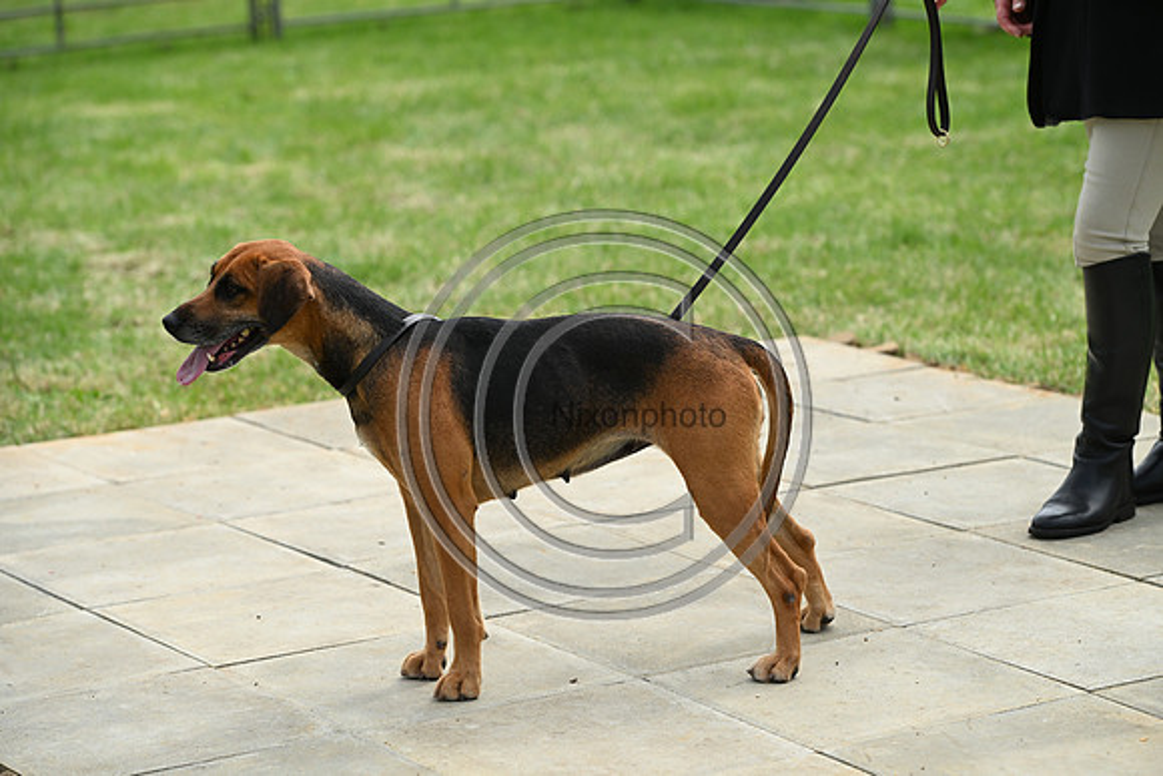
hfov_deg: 16.8
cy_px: 388
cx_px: 582
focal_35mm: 122
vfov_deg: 11.2
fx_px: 3942
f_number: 4.5
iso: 200
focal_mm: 122
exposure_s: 1/1000
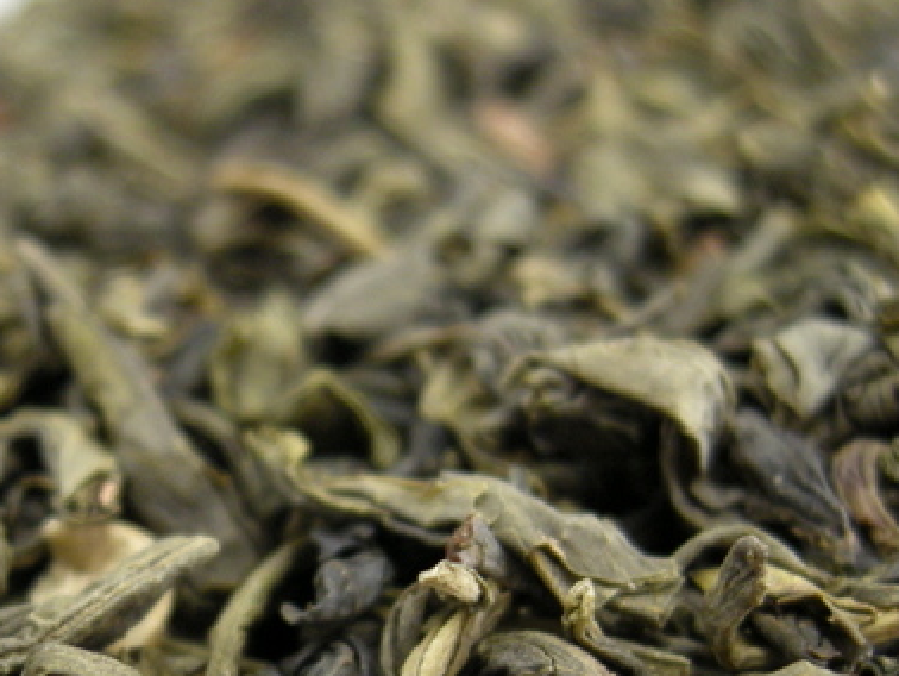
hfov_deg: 25.8
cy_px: 659
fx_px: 1923
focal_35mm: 74
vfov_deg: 19.4
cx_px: 174
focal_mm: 7.5
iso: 198
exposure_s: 1/59.8
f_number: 2.7
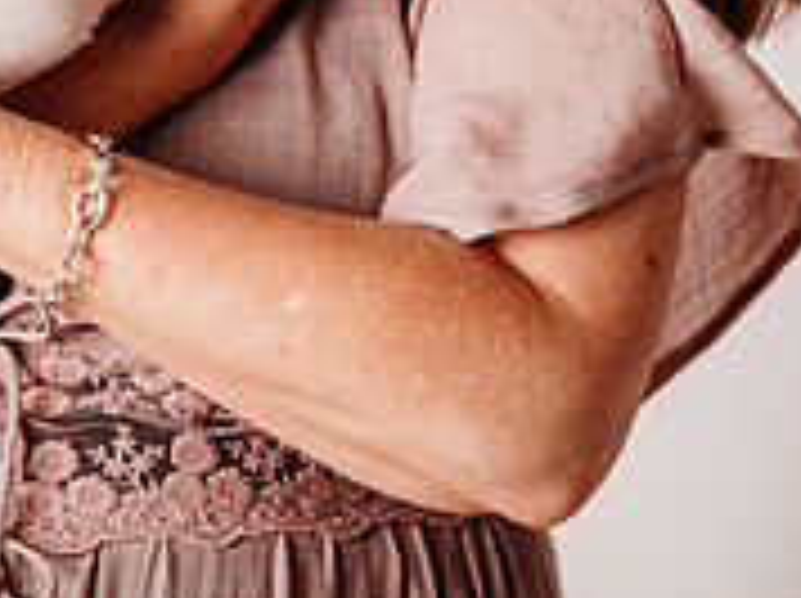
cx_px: 162
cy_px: -342
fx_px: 4783
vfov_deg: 7.0
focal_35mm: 207
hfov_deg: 9.5
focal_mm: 85
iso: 50
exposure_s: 1/160
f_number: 2
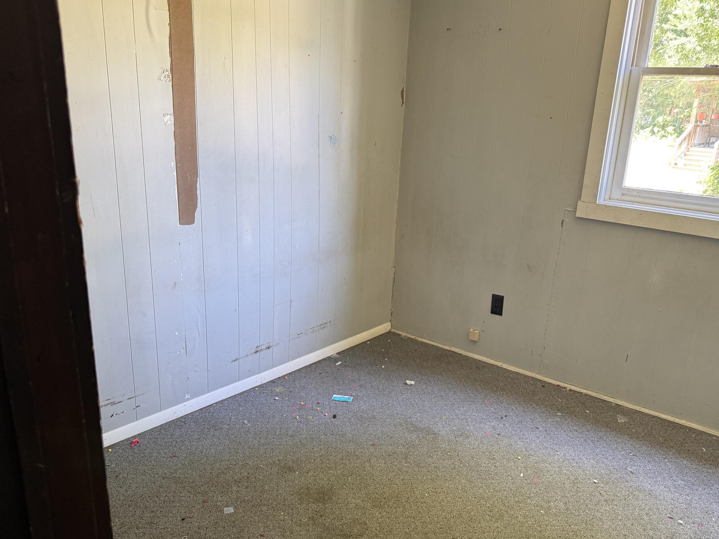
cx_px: 366
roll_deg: -2.3
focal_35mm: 29
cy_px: 303
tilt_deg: -18.6
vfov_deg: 48.1
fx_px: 602
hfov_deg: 61.7
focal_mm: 6.76
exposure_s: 1/60
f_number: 1.78
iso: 250
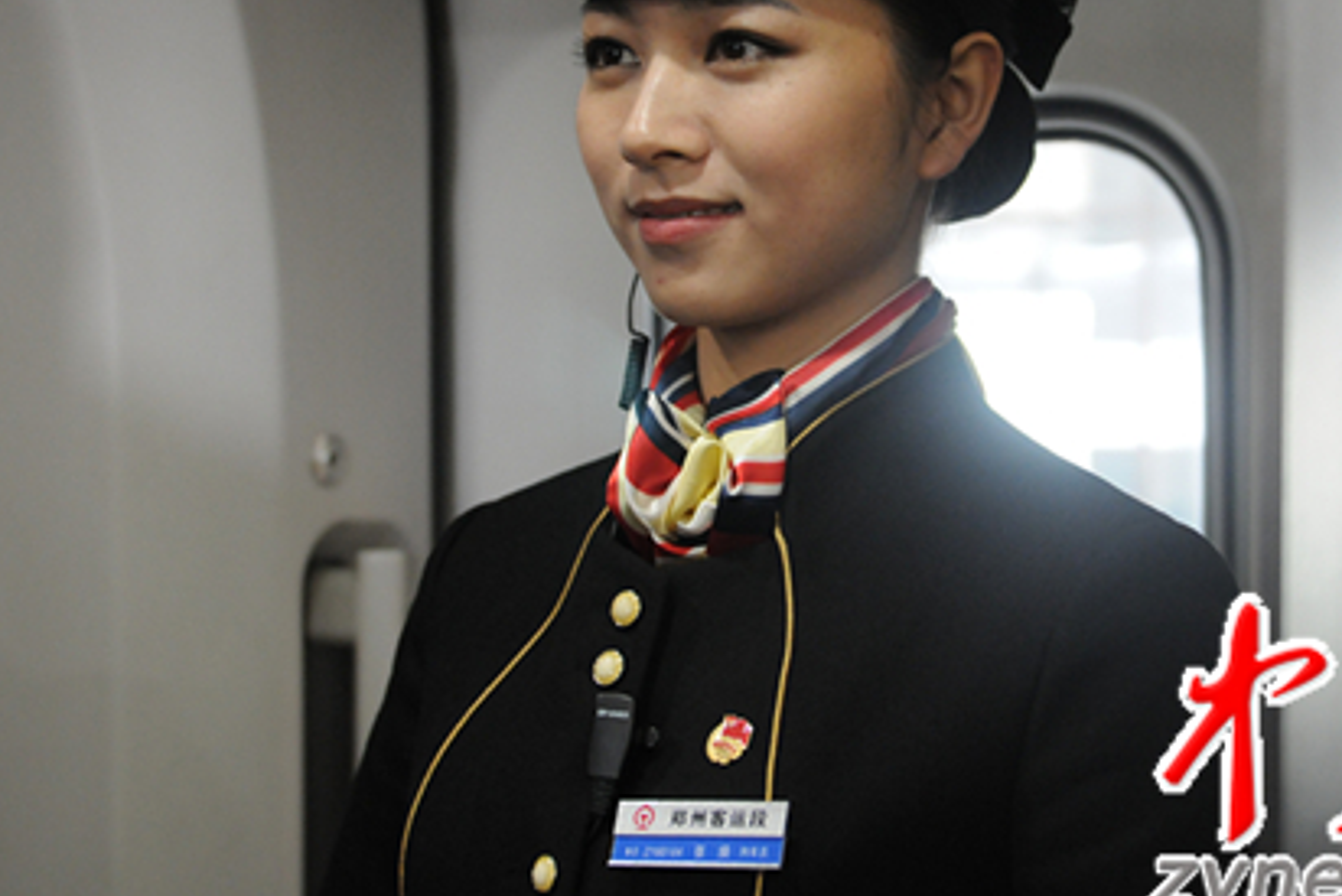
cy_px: 354
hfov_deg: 31.3
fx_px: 2386
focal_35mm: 64
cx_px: 801
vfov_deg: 21.2
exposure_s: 1/160
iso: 1250
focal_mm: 32
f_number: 2.8
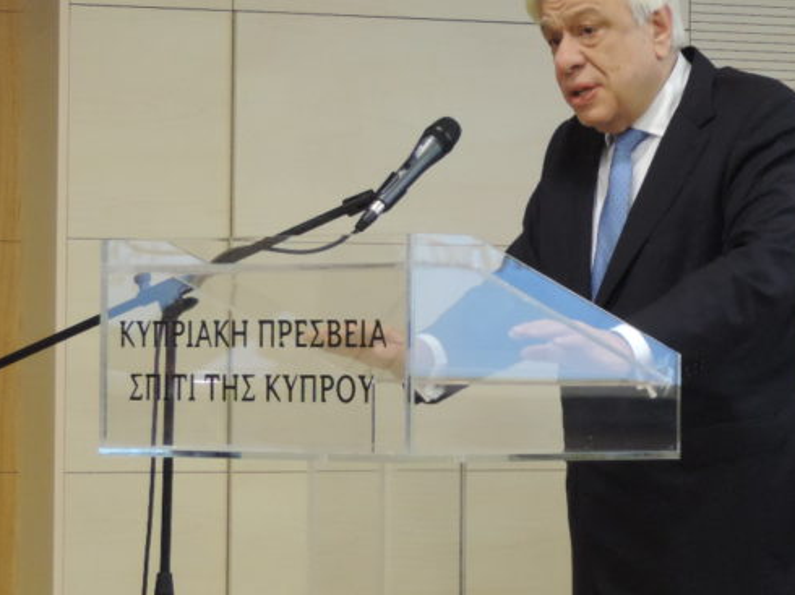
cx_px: 761
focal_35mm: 209
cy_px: 272
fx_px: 4798
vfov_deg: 7.1
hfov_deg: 9.4
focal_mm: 17.8
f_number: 4.1
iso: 560
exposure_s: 1/25
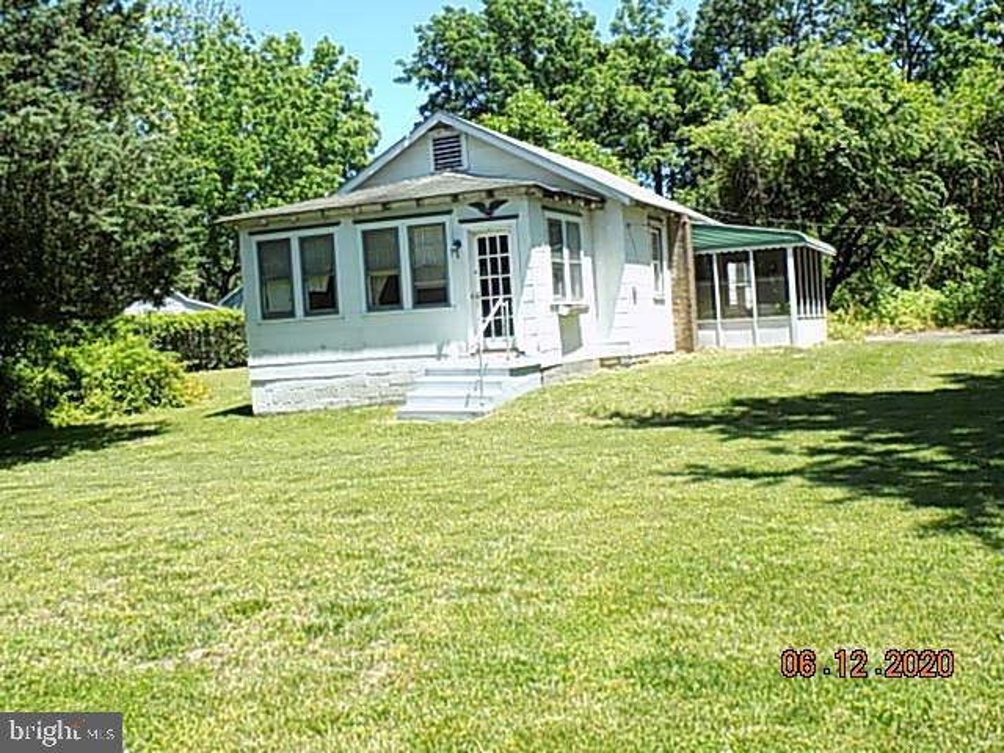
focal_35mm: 37
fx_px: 1073
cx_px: 502
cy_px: 376
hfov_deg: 50.1
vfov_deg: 38.7
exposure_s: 1/250
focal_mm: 6.6
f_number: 3.5
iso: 80
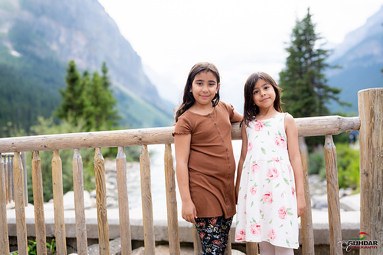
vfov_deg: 37.9
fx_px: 372
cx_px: 192
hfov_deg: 54.4
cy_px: 128
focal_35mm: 35
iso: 200
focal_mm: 35
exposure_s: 1/125
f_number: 9
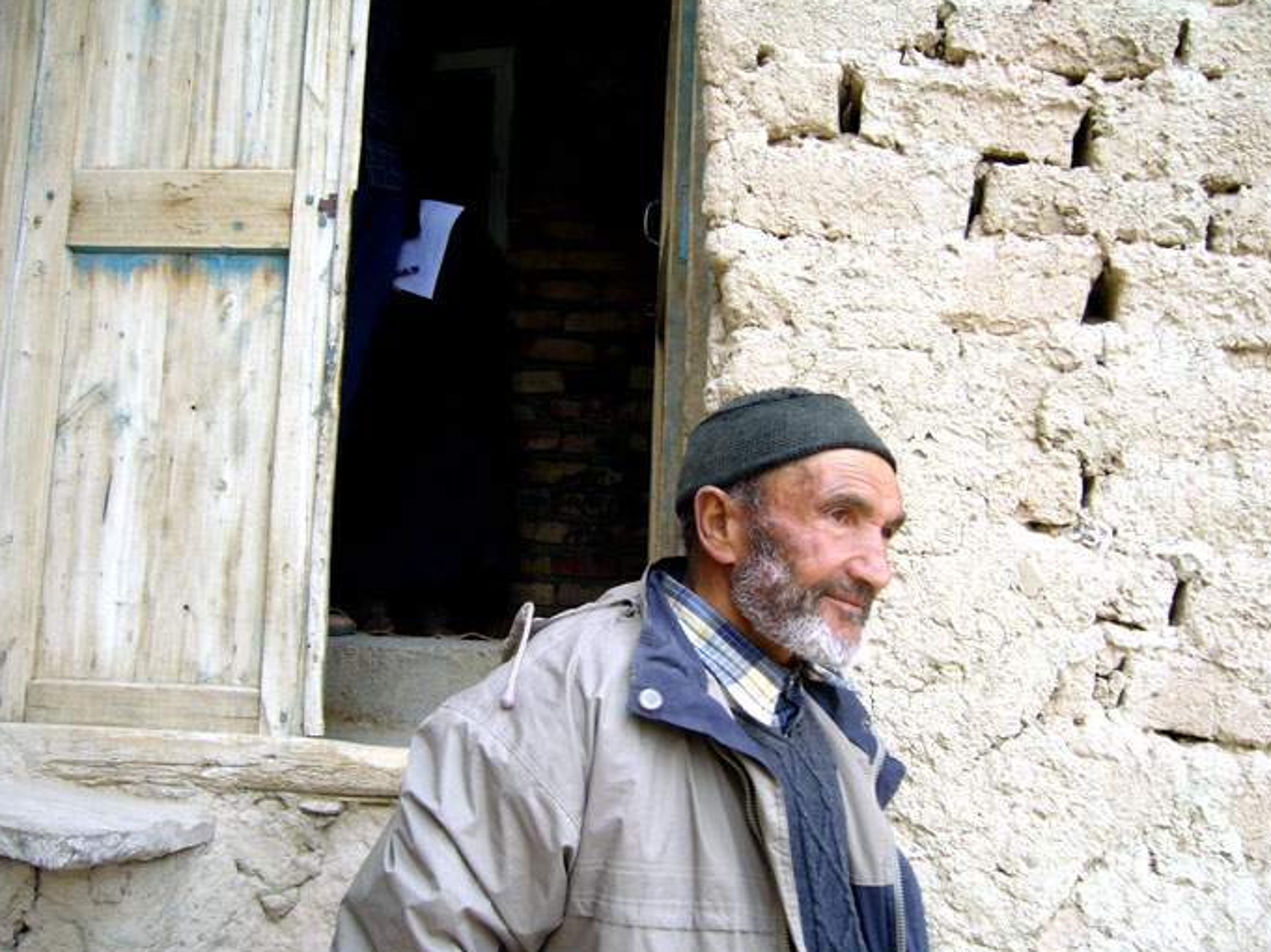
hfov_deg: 51.4
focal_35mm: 36
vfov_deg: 39.6
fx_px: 1321
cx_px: 636
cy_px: 481
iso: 80
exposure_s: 1/60
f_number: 2.8
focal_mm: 5.8
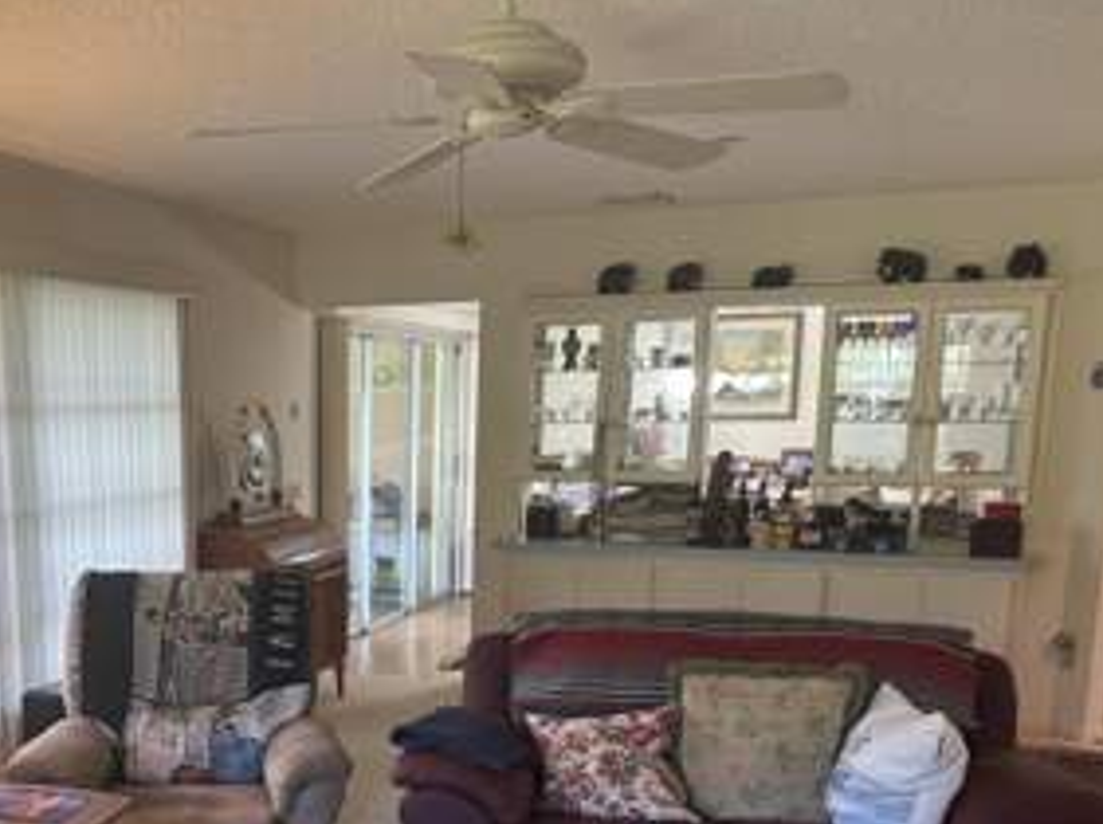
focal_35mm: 41
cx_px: 247
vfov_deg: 34.0
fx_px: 1305
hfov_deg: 44.0
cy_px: 657
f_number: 1.78
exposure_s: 1/60
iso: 160
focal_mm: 6.86
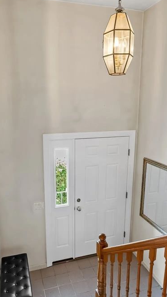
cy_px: 147
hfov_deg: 44.2
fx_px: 205
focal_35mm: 26
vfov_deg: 71.9
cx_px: 70
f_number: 7.1
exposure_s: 25
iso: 500
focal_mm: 16
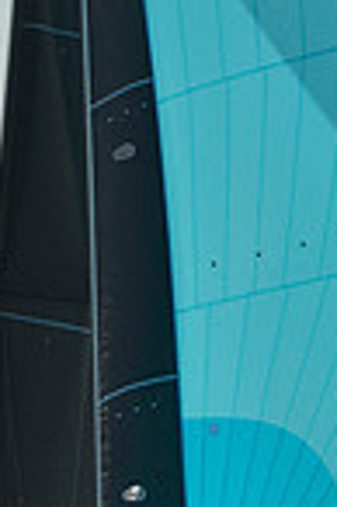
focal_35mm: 406
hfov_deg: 3.4
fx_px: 5714
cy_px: 142
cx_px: 168
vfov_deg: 5.1
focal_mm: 102
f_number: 8
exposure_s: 1/1250
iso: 200
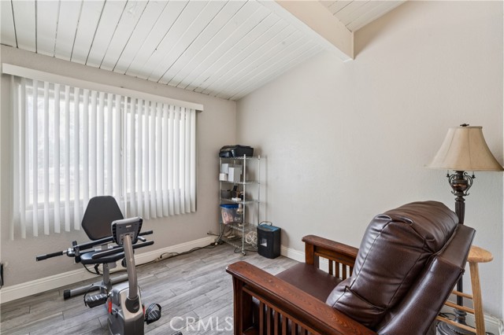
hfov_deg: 96.1
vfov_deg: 73.0
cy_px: 168
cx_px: 252
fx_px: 227
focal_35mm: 16
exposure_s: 1.3
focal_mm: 16.2
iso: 100
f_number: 13
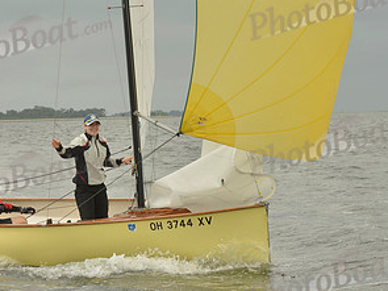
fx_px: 1591
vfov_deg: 10.4
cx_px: 182
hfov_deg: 13.9
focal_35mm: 142
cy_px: 93
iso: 200
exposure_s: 1/1250
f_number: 7.1
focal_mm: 75
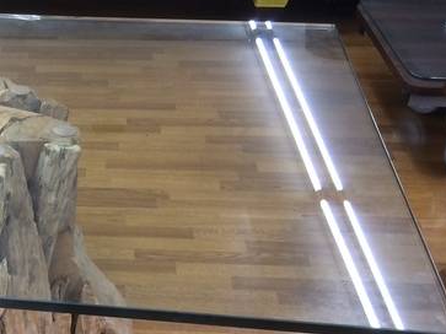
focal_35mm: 72
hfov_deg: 24.7
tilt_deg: -39.6
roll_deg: +2.6
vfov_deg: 20.2
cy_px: 277
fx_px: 927
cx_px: -77
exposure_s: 1/30
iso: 40
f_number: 2.2
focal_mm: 4.15
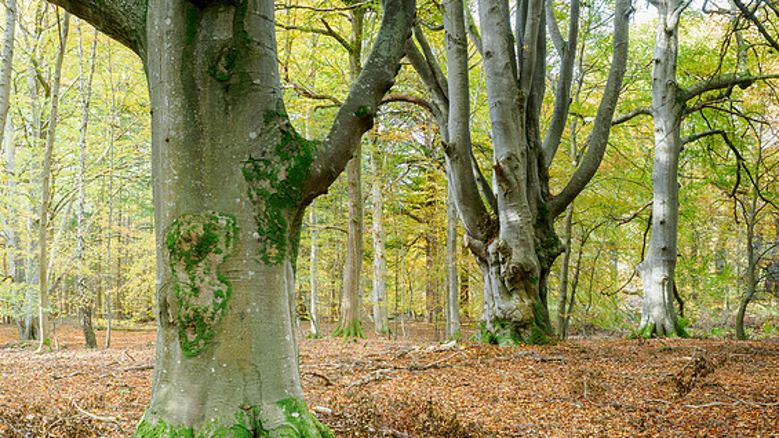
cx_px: 394
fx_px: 785
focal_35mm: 38
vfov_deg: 31.1
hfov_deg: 52.8
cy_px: 257
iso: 200
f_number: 7.1
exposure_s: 1/1.25
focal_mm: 17
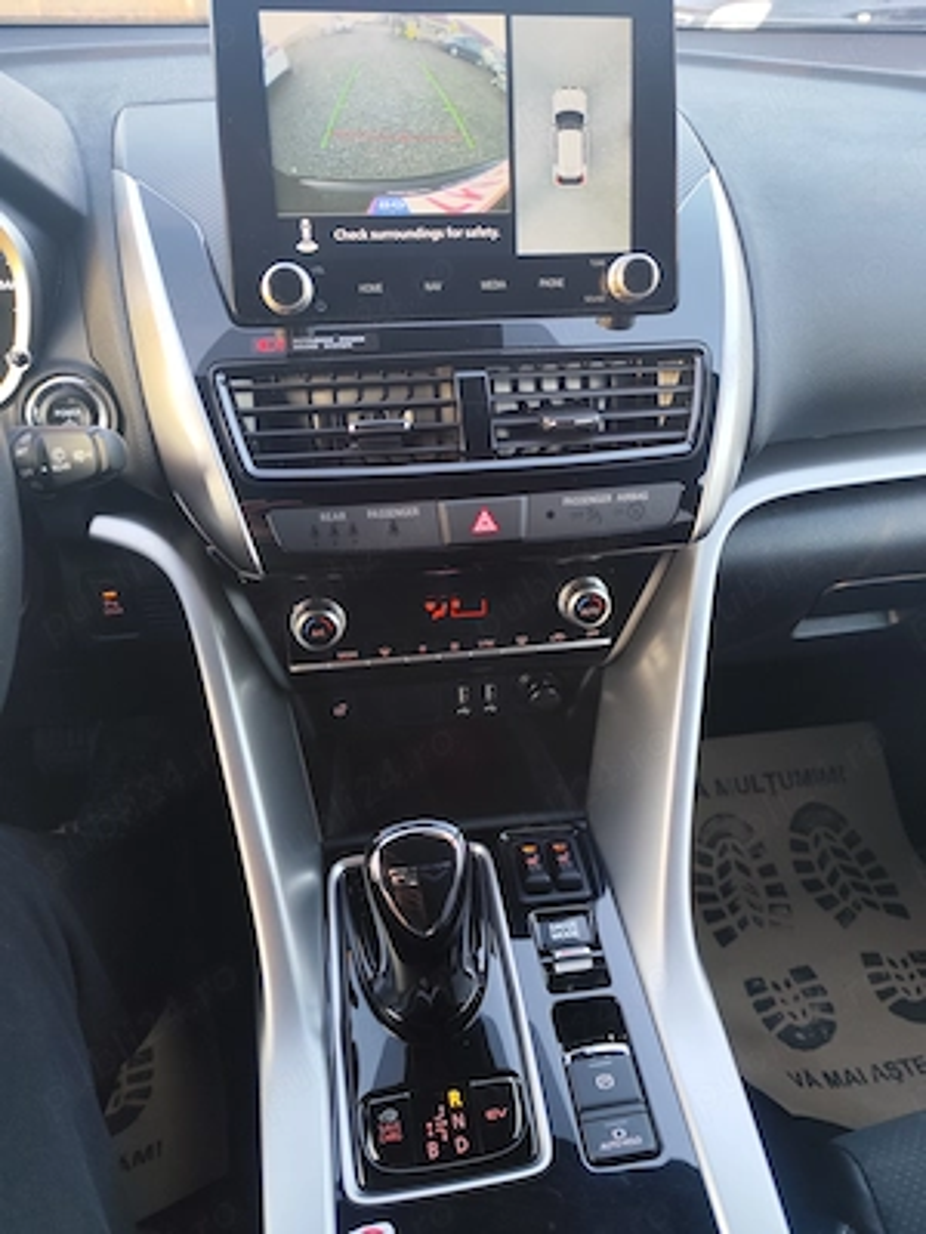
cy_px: 617
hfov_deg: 58.9
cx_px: 463
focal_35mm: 23
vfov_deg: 73.9
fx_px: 820
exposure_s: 1/50
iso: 250
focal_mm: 6.19
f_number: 1.65
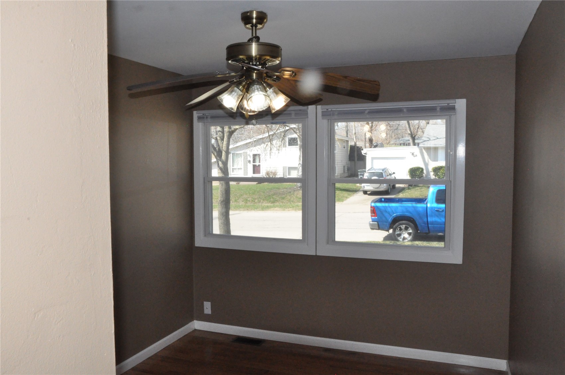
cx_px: 282
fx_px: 494
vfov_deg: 41.6
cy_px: 188
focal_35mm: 32
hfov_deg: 59.6
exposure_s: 1/200
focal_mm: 21
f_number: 22
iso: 3200
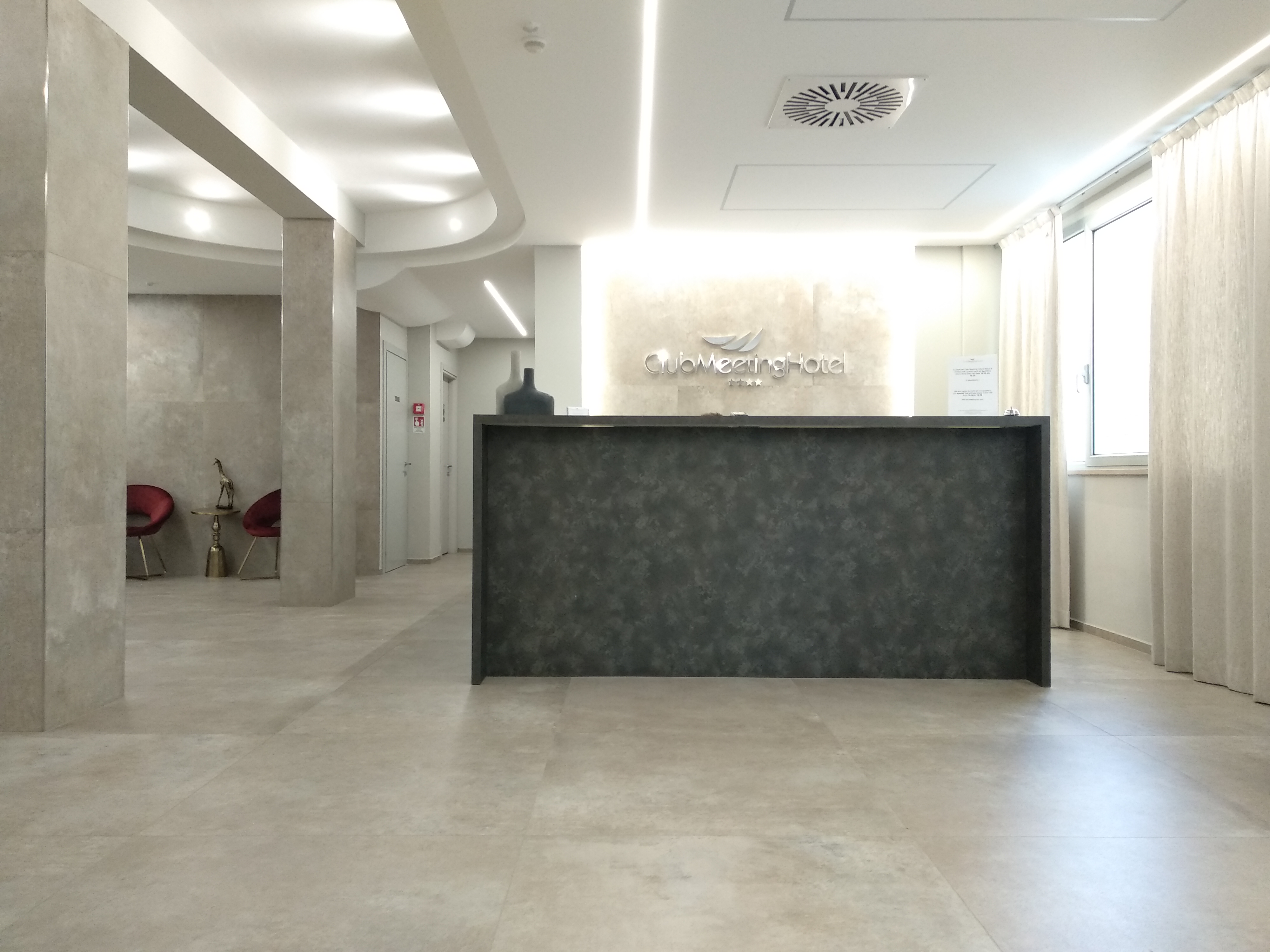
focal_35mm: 26
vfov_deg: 53.1
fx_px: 954
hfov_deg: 67.3
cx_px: 635
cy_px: 476
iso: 400
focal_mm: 3.81
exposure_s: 1/33
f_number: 2.2
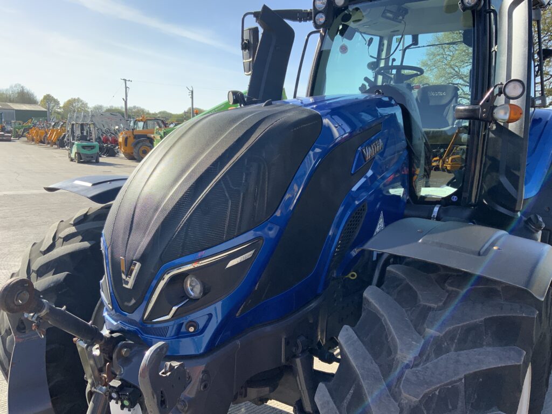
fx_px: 462
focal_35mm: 29
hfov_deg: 61.7
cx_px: 276
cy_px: 207
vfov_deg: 48.2
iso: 16
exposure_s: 1/898
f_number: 1.8
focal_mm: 3
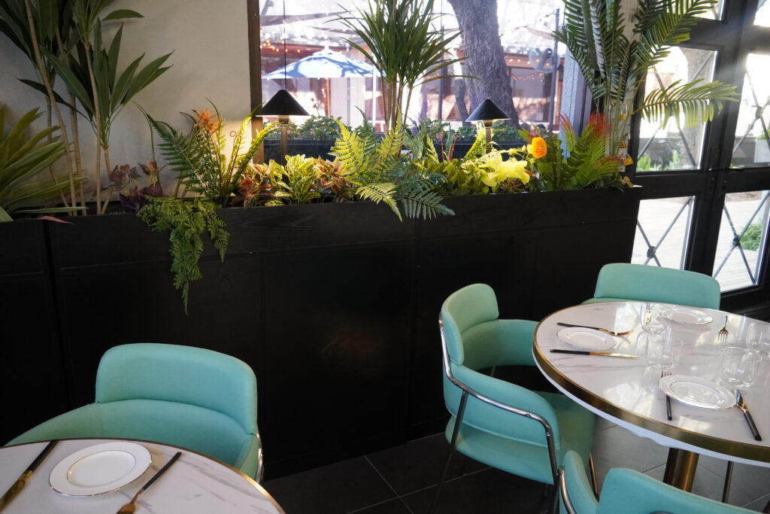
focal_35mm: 27
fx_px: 578
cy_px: 257
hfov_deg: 67.4
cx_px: 385
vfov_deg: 47.9
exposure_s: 1/50
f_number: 4
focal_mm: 18
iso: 2500
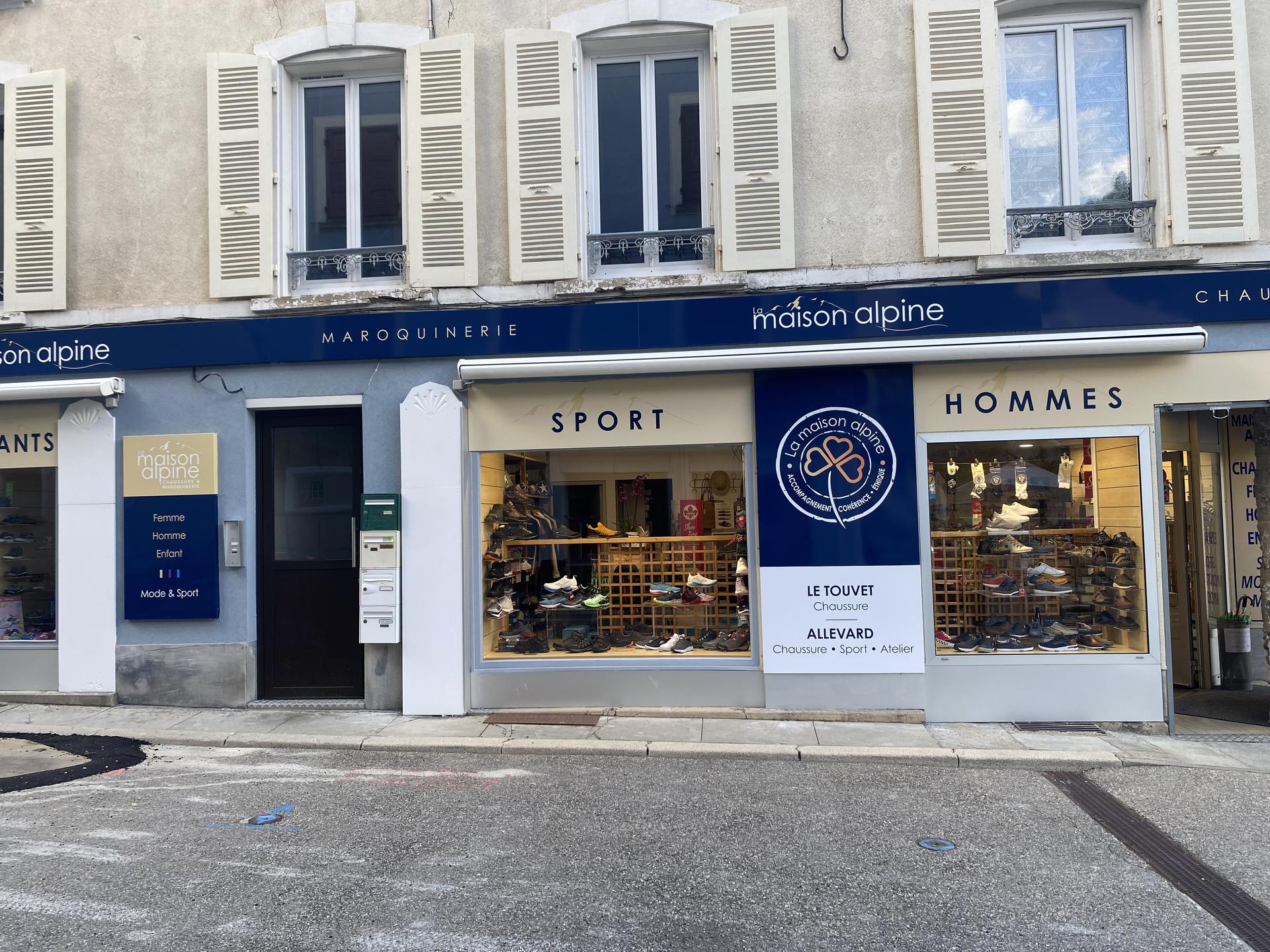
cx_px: 635
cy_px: 476
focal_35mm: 26
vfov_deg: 53.1
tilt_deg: +1.5
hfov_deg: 67.3
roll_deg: +1.0
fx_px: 954
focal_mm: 4.25
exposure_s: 1/122
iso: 32
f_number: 1.8
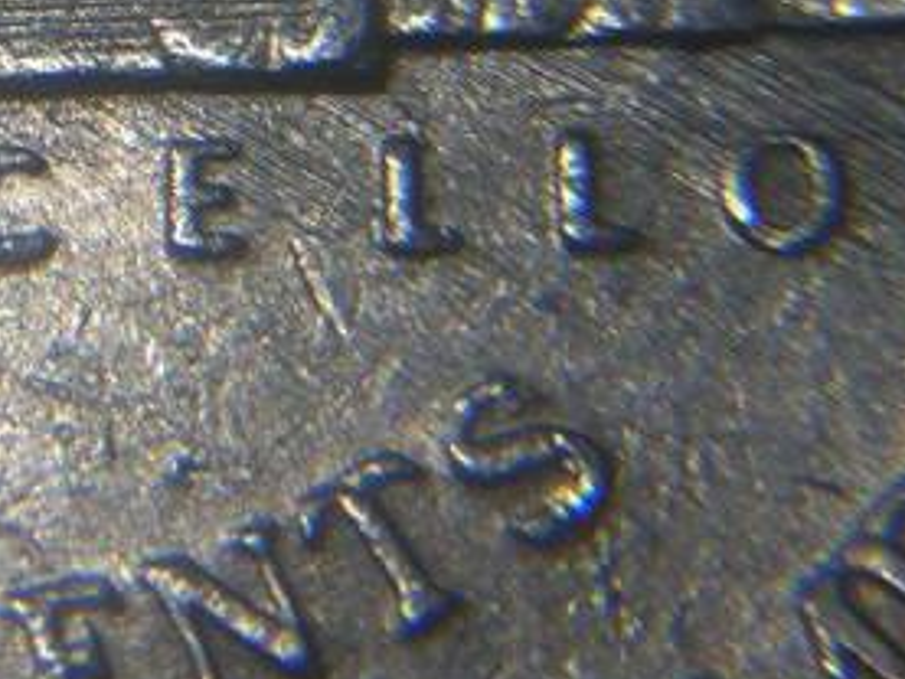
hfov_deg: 11.0
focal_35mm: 178
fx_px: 4656
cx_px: 98
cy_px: 16
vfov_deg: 8.3
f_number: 3.9
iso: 100
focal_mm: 10.1
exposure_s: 1/55.2
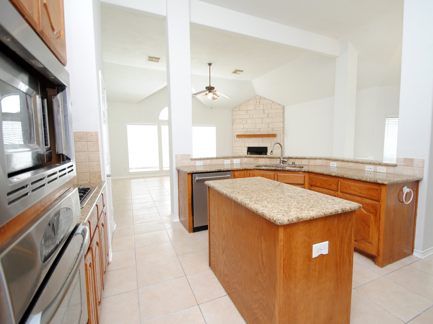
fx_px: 213
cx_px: 237
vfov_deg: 74.7
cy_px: 159
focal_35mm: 17
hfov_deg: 90.8
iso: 200
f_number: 4
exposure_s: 1/60
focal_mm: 10
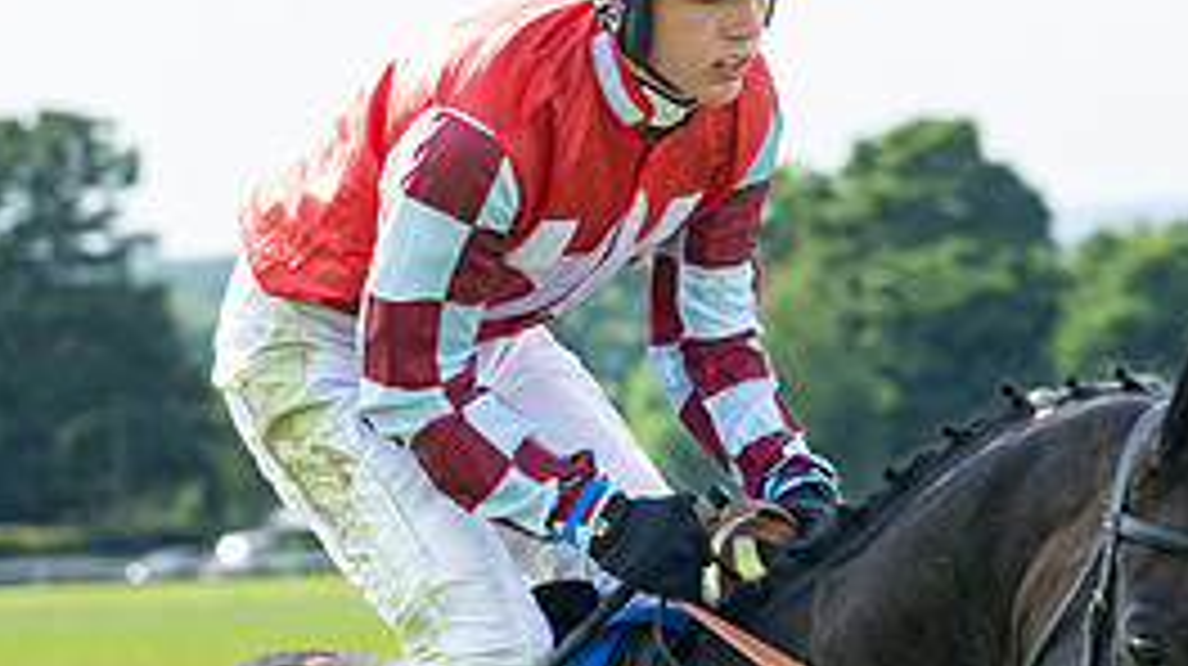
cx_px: 836
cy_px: 578
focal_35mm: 324
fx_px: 10198
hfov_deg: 6.7
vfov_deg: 3.7
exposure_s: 1/640
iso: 200
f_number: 5
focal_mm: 102
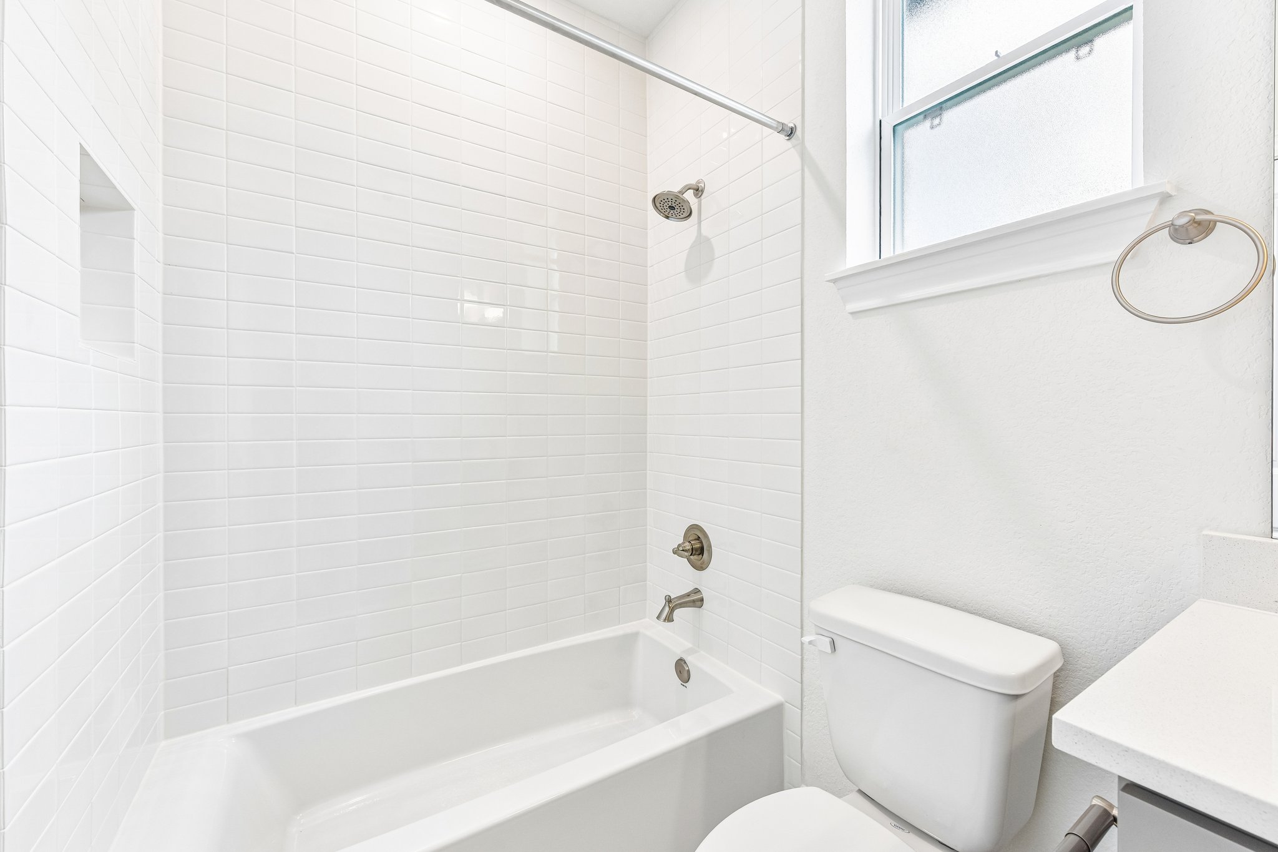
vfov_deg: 81.2
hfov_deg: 104.3
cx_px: 639
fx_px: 497
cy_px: 426
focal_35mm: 14
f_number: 8
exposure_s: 1/15
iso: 110
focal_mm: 14
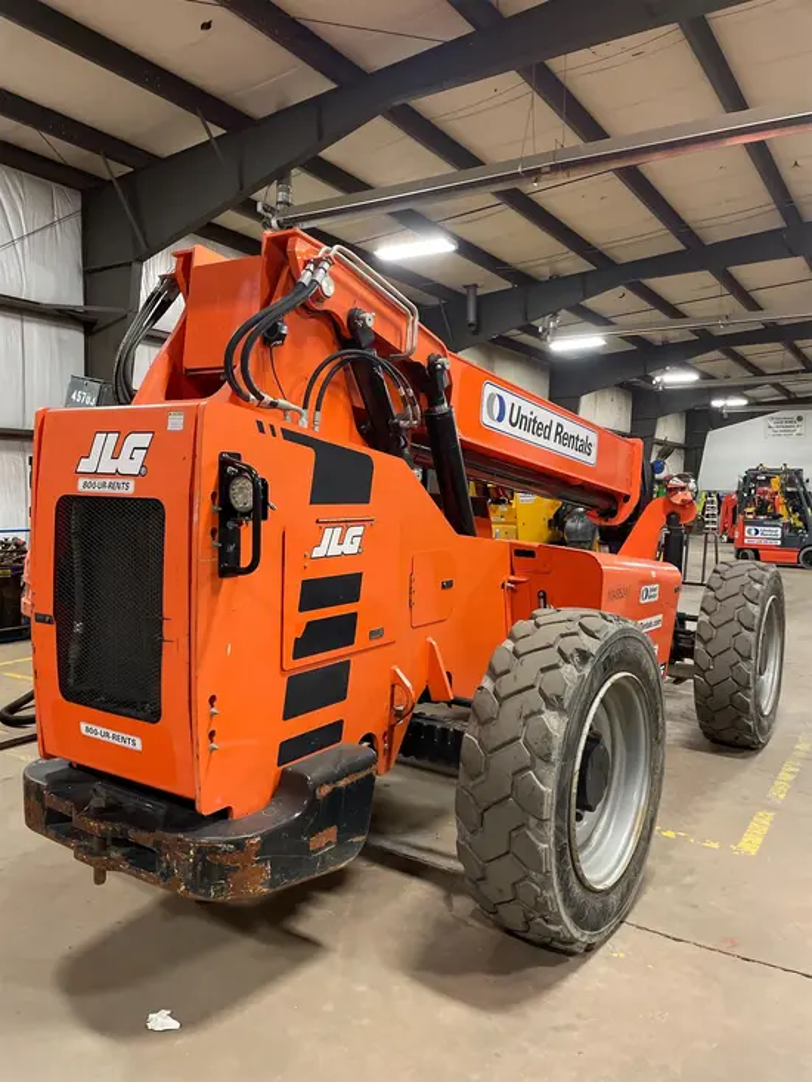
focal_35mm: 26
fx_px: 813
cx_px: 406
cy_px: 541
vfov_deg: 67.3
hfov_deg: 53.1
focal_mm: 4.2
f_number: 1.6
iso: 400
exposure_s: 1/60
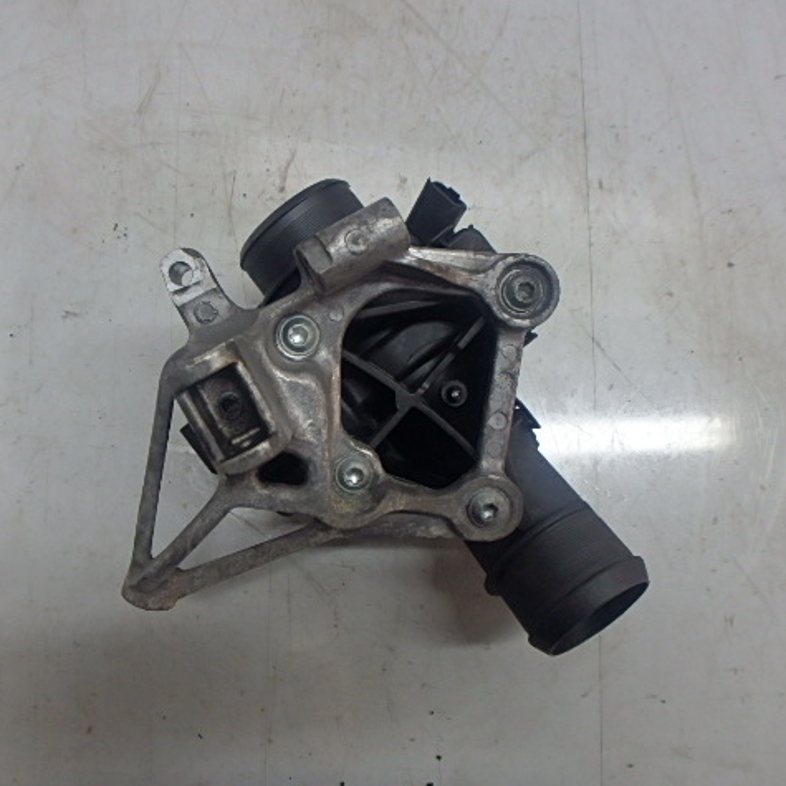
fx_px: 642
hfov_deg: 62.7
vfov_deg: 62.9
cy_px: 391
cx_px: 339
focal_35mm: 25
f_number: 3.5
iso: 200
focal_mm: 3.7
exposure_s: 1/50
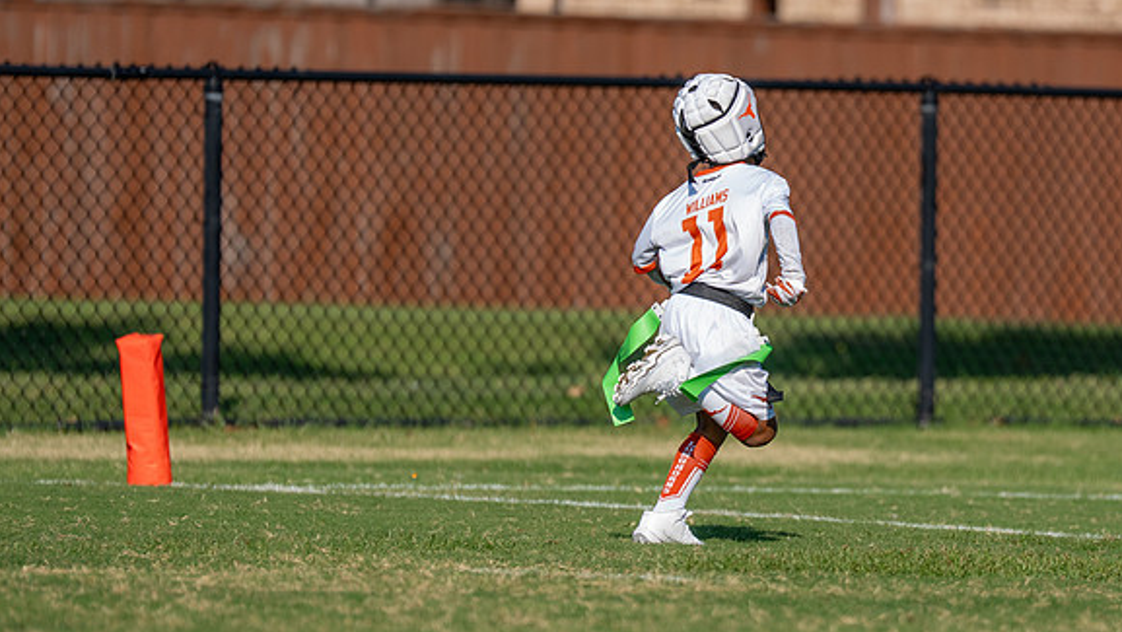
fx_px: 12351
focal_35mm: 415
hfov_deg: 5.2
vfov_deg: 2.9
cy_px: 279
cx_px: 823
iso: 200
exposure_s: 1/2500
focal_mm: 200
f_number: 2.8
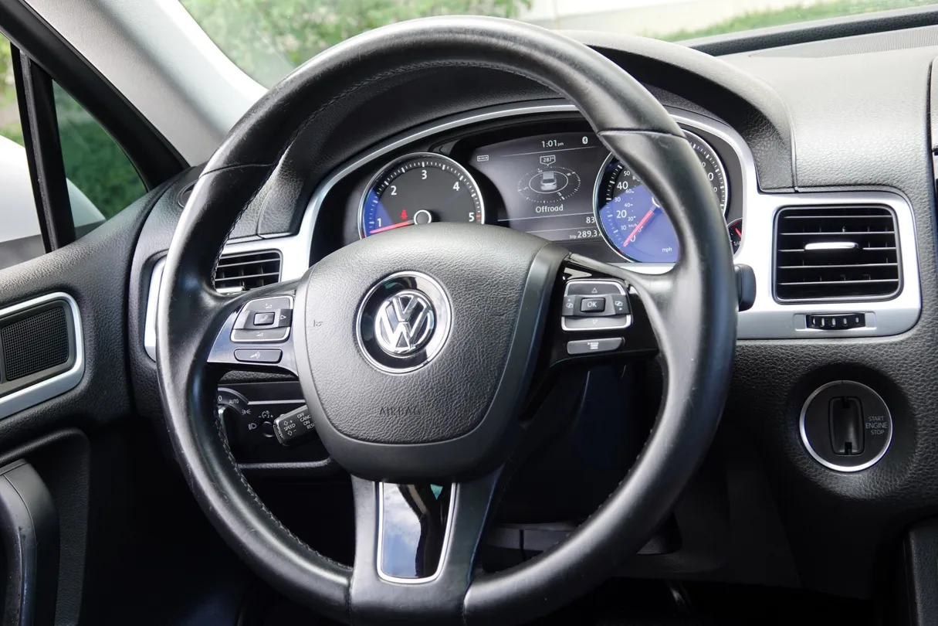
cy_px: 313
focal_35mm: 44
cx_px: 469
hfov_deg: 44.5
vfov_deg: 30.5
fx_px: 1146
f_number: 3.2
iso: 100
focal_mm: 16.31
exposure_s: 1/50
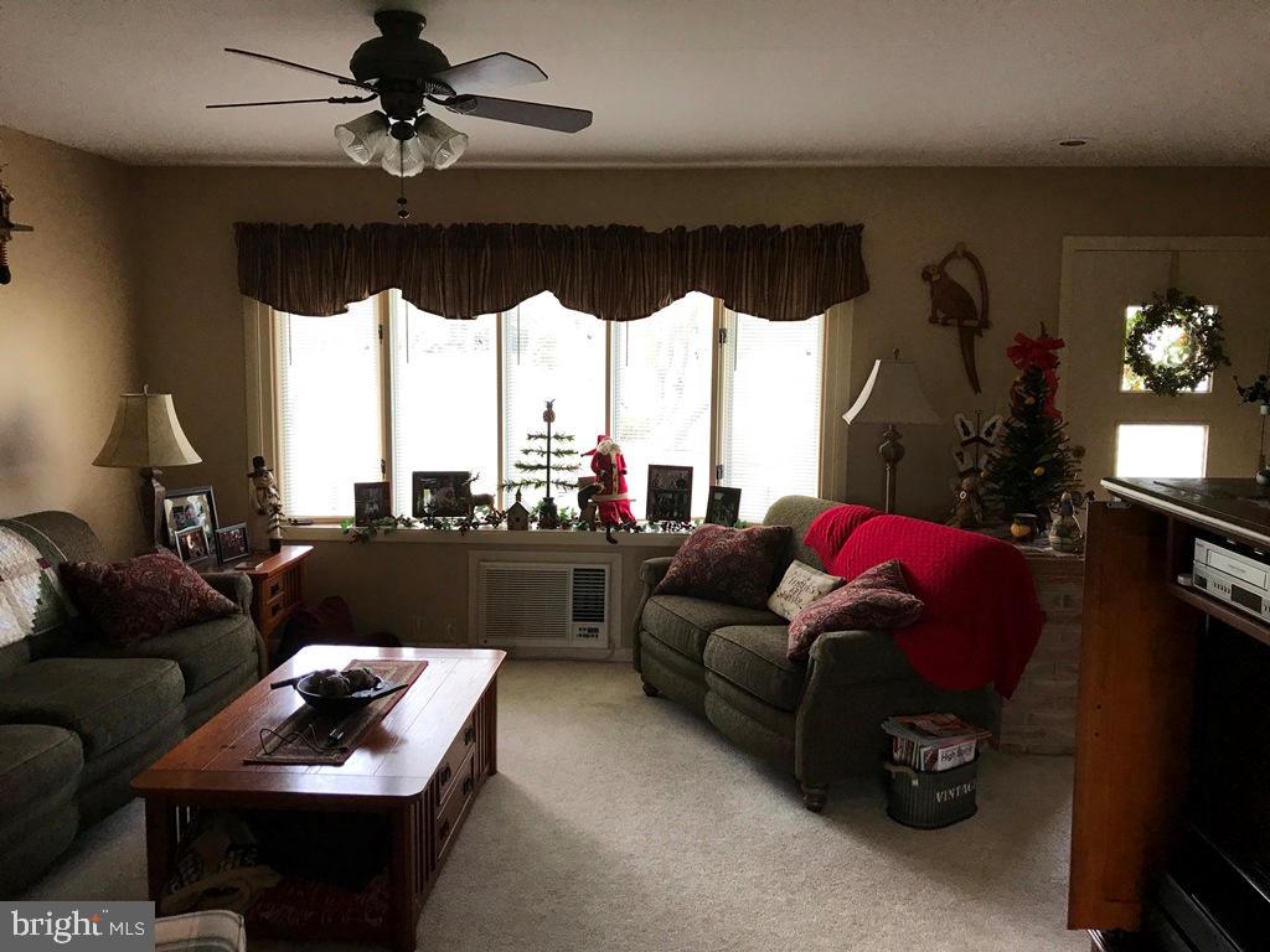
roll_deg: +0.0
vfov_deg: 49.7
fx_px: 1027
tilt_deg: -7.8
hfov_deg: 63.4
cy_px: 476
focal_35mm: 28
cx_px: 635
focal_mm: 3.99
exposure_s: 1/40
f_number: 1.8
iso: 25
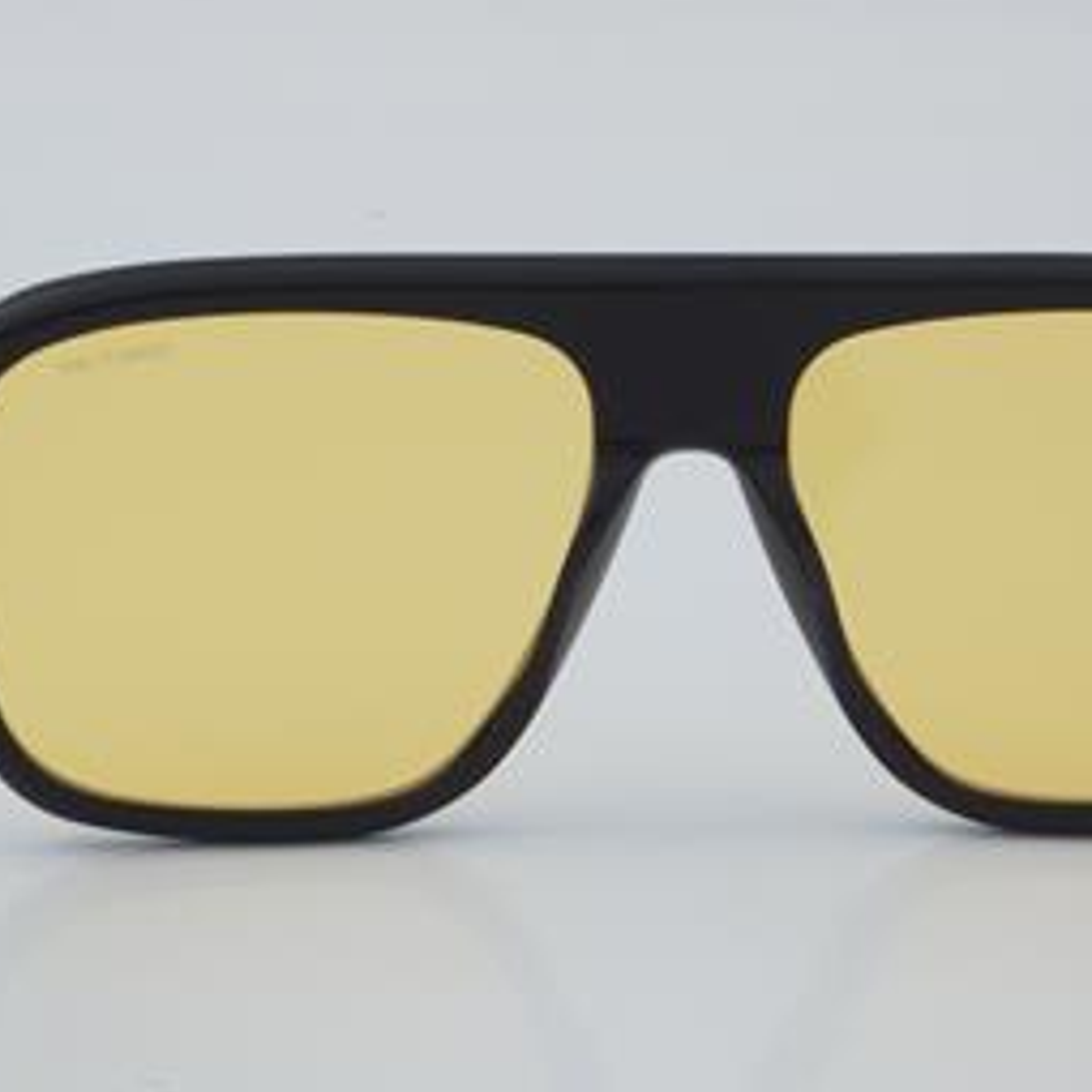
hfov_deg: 17.4
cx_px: 694
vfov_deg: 17.4
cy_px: 535
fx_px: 3569
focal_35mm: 100
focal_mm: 50
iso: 100
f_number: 32
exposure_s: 1/3
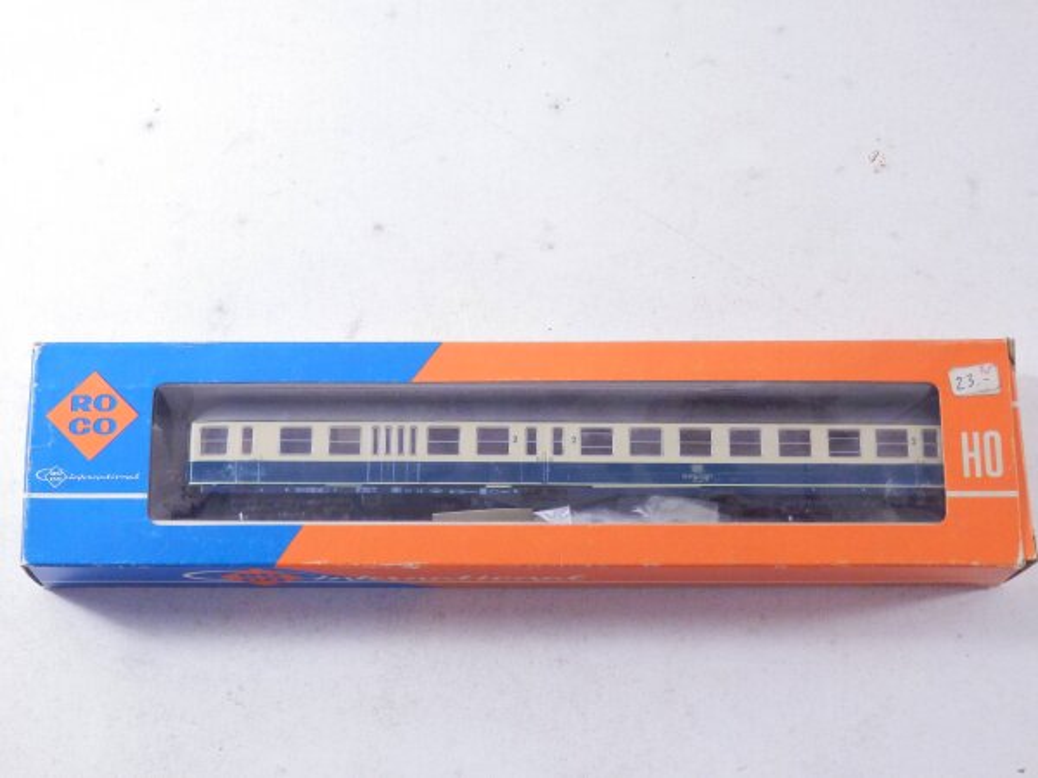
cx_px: 519
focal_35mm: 66
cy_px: 389
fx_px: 1979
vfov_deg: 22.3
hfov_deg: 29.4
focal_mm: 11.9
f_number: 4.4
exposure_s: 1/160
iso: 1000
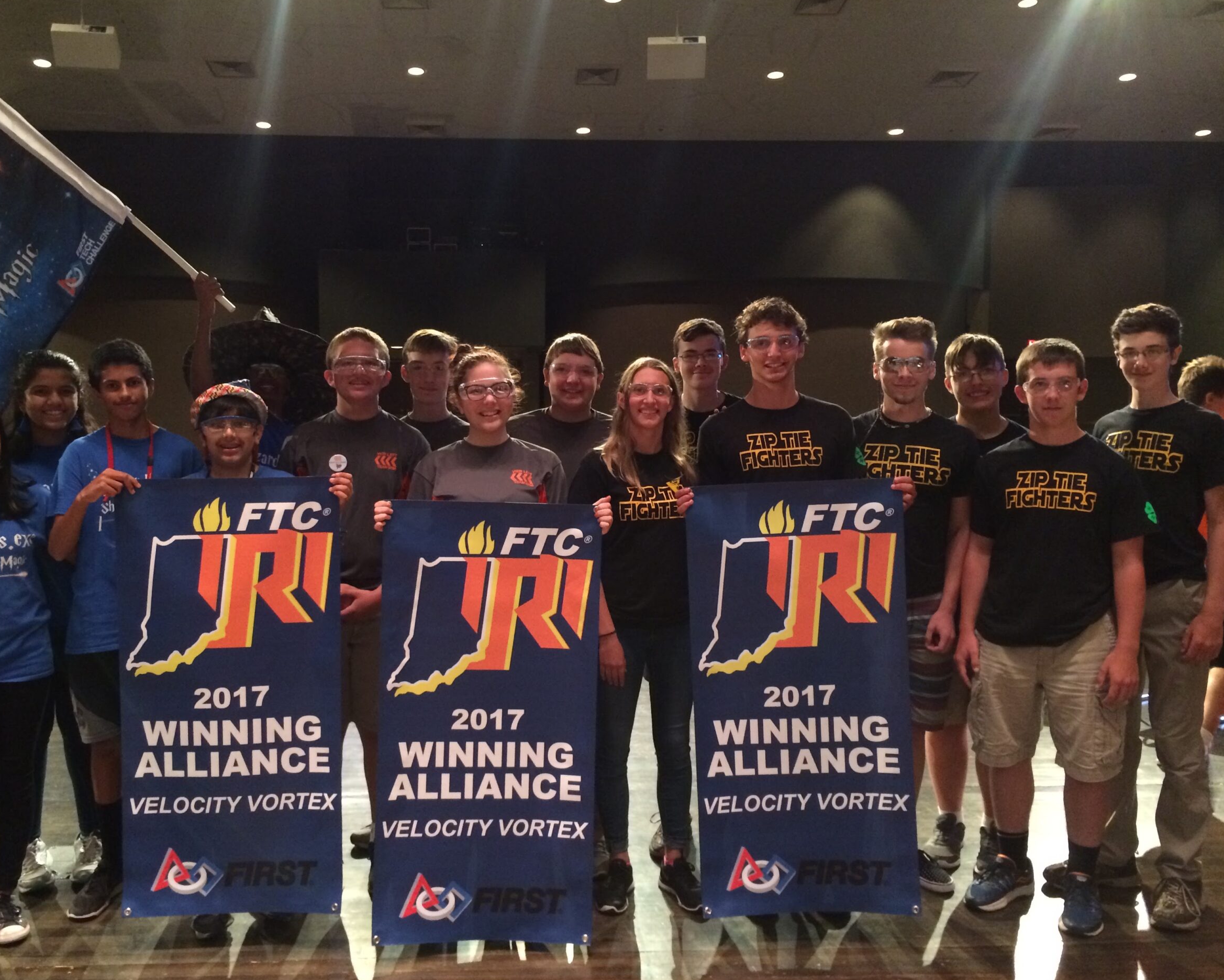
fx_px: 1123
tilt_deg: -4.0
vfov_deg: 47.1
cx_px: 558
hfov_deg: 57.1
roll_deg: -0.7
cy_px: 489
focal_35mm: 31
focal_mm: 4.15
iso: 320
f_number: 2.2
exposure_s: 1/15
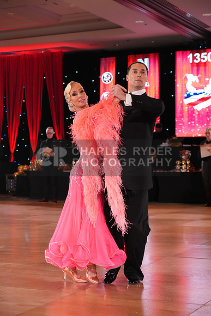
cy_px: 158
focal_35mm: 70
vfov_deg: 28.8
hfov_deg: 19.5
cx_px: 106
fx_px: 615
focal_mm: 70
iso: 4000
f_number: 4
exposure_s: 1/500
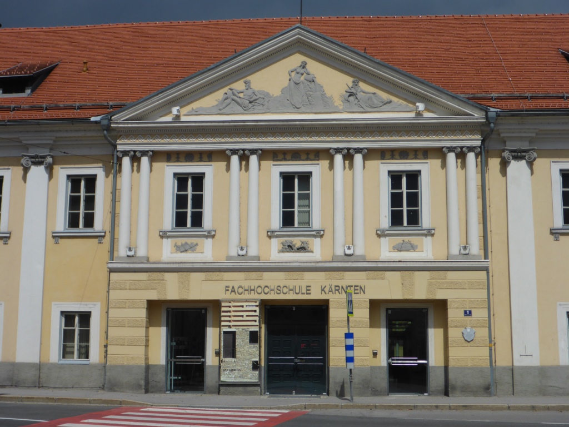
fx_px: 773
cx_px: 284
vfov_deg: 30.9
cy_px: 214
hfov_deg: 40.4
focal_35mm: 47
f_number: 14
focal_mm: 8.4
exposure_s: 1/160
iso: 100
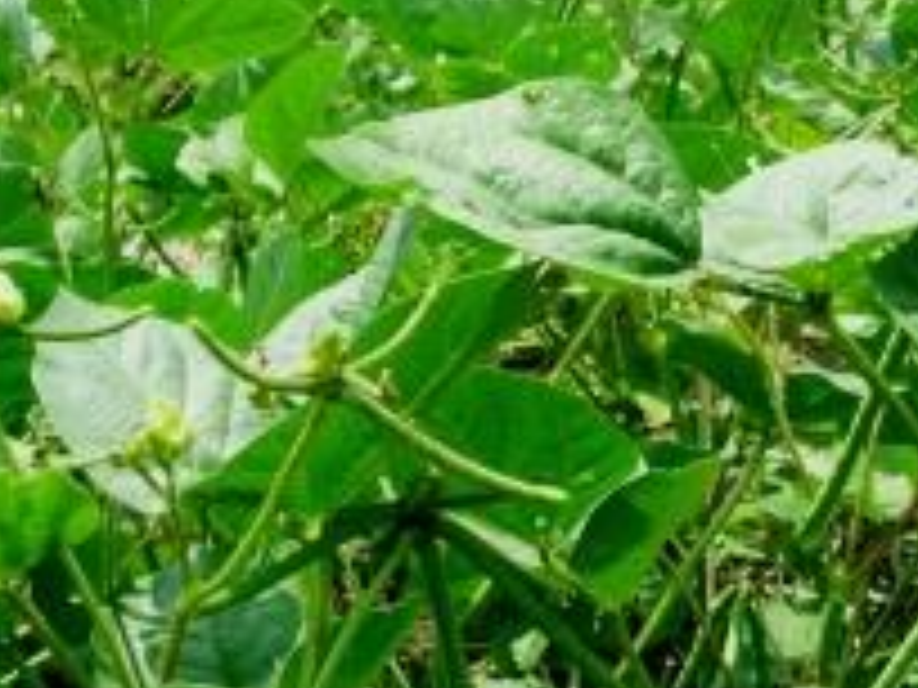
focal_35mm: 101
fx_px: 2678
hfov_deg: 19.1
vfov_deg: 14.6
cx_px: 846
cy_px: 292
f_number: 8.9
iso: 100
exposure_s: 1/100
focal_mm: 7.6
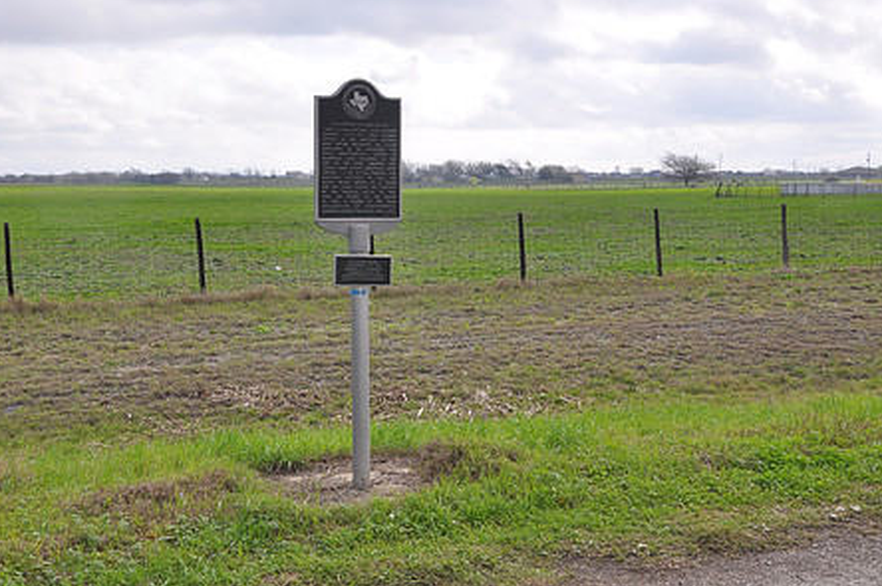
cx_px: 346
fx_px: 1150
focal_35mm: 47
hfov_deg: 41.7
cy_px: 208
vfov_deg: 28.4
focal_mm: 24
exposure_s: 1/320
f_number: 9
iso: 200
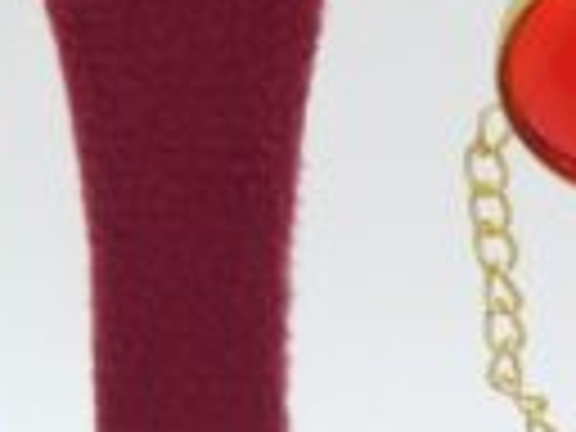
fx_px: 2646
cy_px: -58
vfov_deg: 9.2
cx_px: 135
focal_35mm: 159
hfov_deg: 12.4
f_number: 3.3
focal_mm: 6.1
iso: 220
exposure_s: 1/30
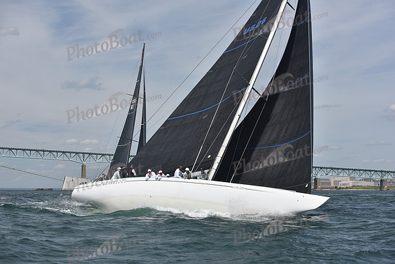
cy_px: 132
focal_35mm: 70
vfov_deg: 19.5
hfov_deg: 28.8
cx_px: 198
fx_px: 768
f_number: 8
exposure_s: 1/800
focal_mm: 70
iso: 320
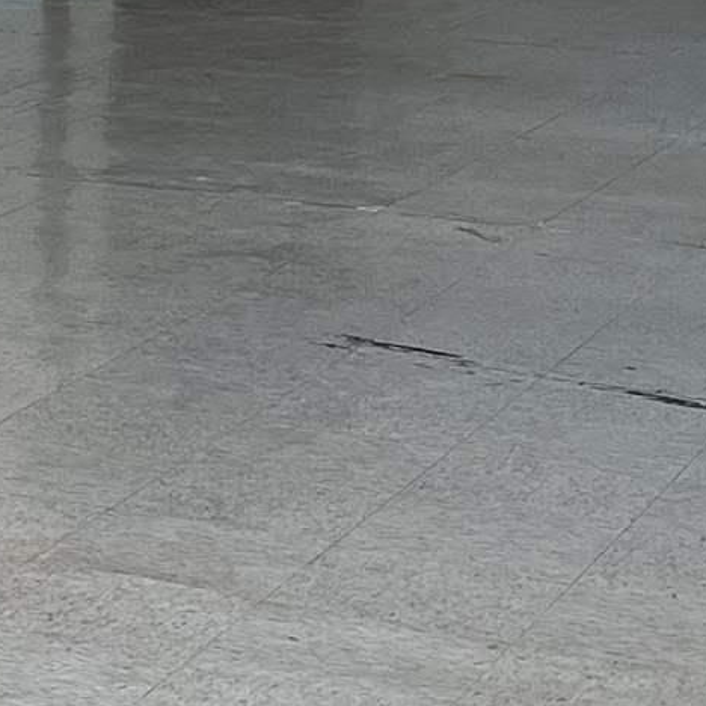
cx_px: -721
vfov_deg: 11.3
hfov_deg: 10.6
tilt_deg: -3.8
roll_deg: +0.5
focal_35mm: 151
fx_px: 3484
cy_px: -208
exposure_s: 1/122
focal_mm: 5.1
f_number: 1.6
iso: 50
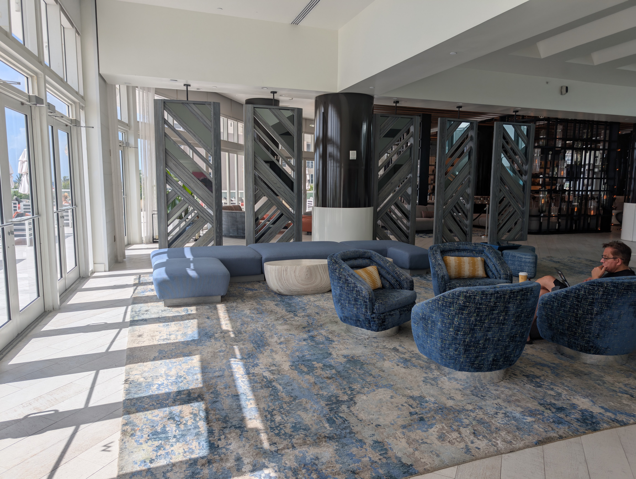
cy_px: 240
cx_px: 318
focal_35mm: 24
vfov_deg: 56.9
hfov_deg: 71.5
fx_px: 442
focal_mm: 6.9
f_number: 1.68
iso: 20
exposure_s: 1/300
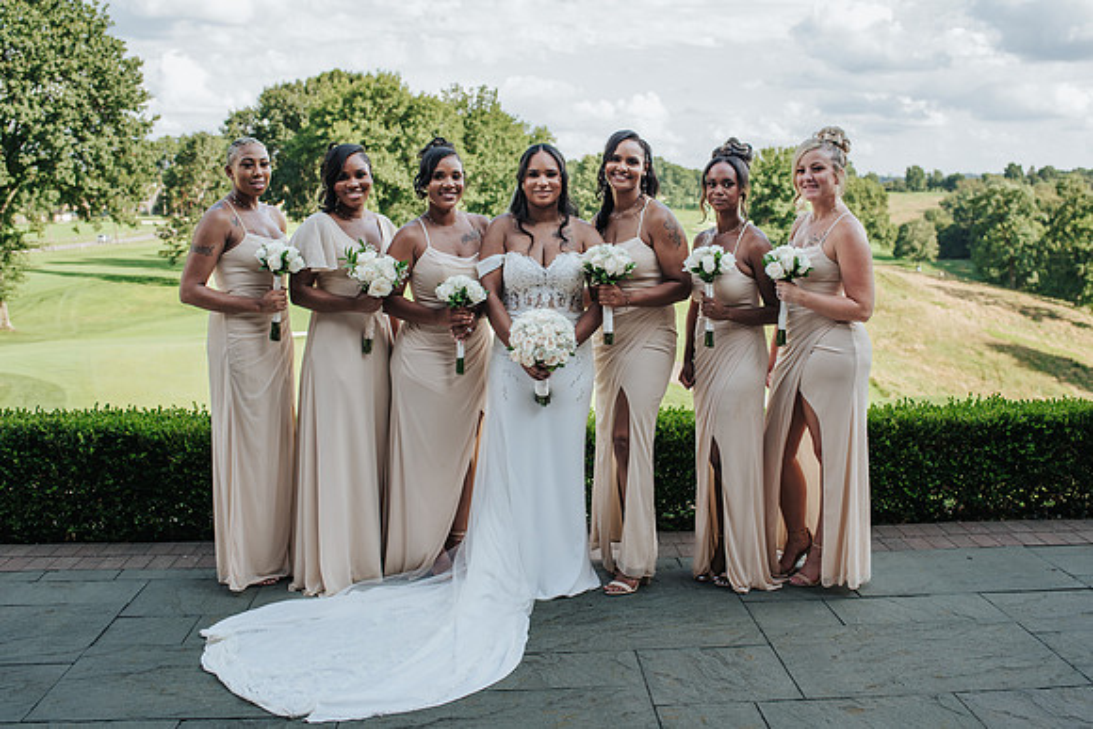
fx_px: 1222
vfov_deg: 33.2
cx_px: 582
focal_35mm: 40
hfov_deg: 48.2
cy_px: 321
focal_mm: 35
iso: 100
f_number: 3.5
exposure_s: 1/250
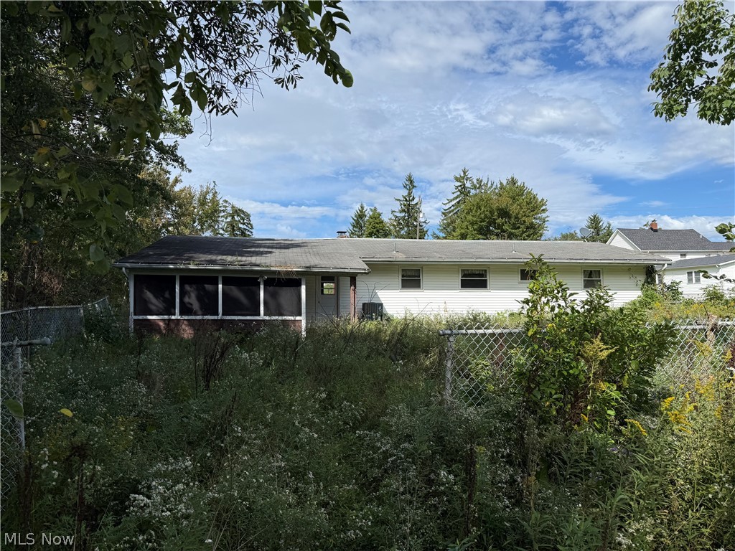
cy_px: 276
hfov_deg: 71.6
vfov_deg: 56.8
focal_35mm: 24
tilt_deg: +2.1
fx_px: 510
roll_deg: +0.0
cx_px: 368
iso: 80
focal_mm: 6.76
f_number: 1.78
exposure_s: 1/5319
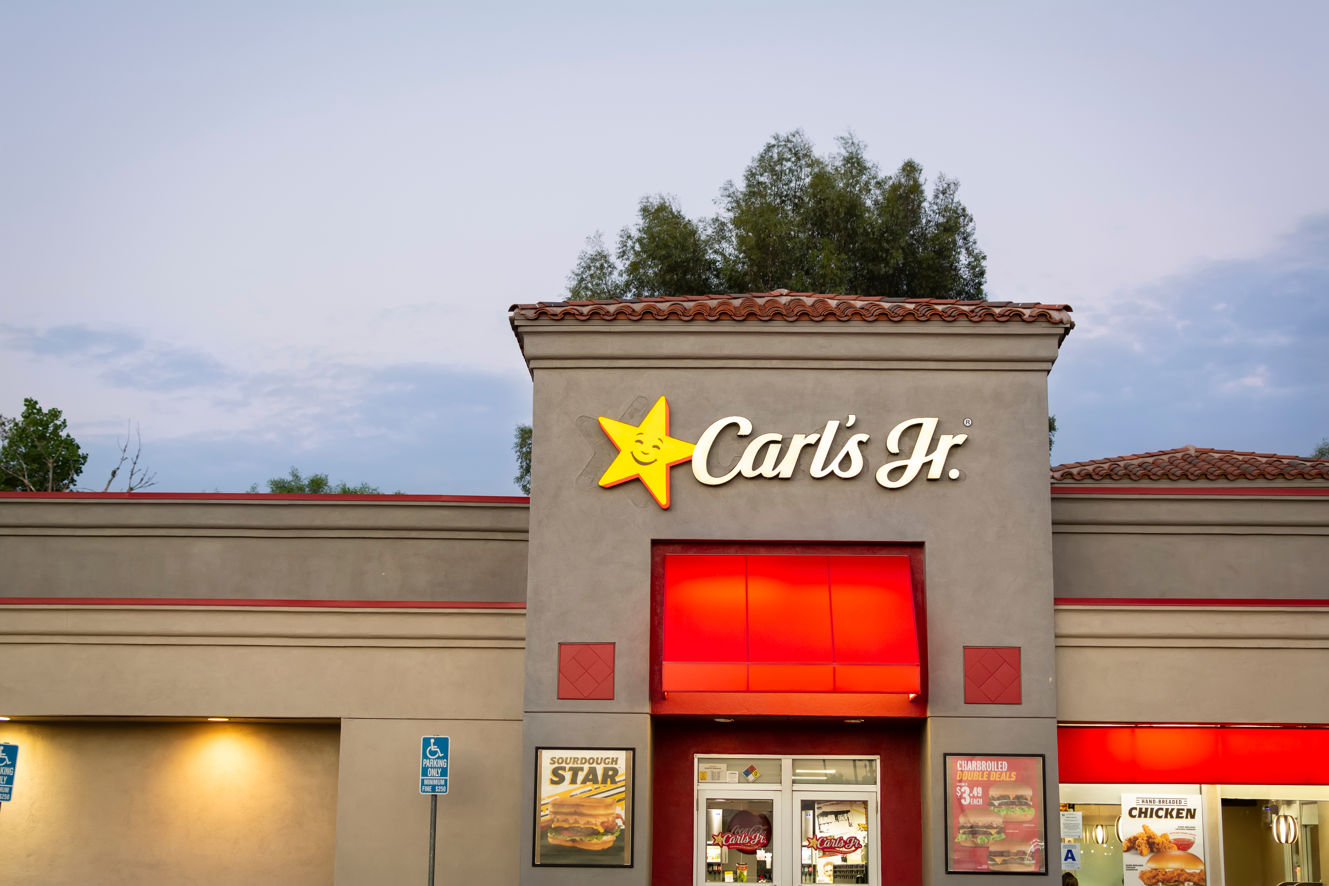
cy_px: 443
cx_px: 664
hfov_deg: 37.9
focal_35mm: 52
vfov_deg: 25.8
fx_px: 1938
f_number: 3.3
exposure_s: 1/45
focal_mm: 35
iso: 400
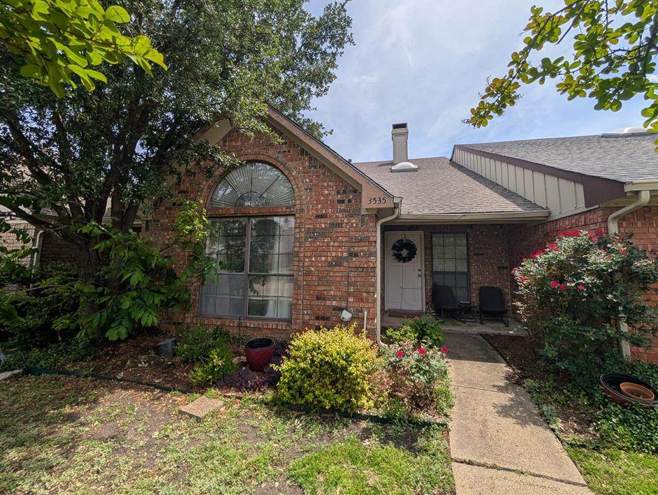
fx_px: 247
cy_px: 228
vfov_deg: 89.9
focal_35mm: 13
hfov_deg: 106.1
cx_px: 338
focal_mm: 2.02
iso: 55
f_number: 1.7
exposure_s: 1/4505
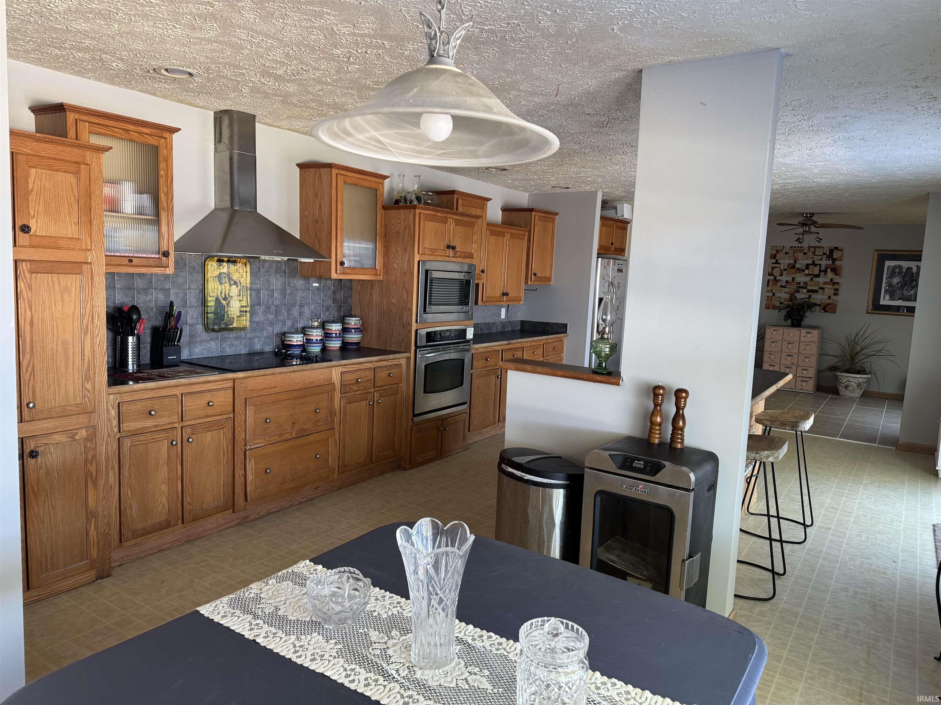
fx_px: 652
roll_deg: -2.4
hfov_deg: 71.6
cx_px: 470
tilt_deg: -7.1
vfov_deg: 56.8
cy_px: 352
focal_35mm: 24
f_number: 1.78
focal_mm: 6.76
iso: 200
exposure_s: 1/60
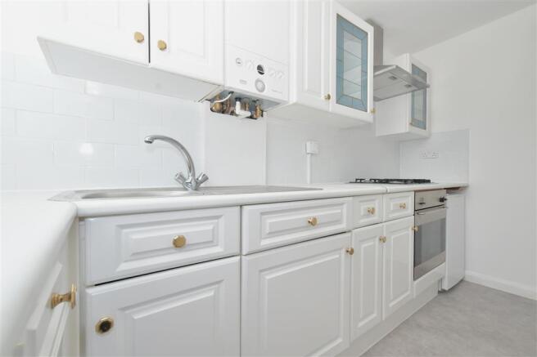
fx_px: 224
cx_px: 268
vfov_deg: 77.3
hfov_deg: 100.4
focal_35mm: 15
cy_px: 178
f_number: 8
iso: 500
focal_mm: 10
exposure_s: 1/13
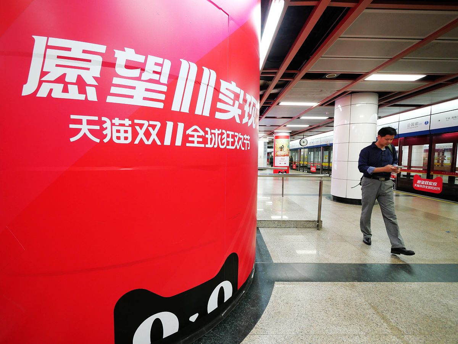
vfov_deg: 85.7
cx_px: 229
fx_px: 185
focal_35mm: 14
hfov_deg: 102.1
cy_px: 172
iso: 1250
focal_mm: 7
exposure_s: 1/60
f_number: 4
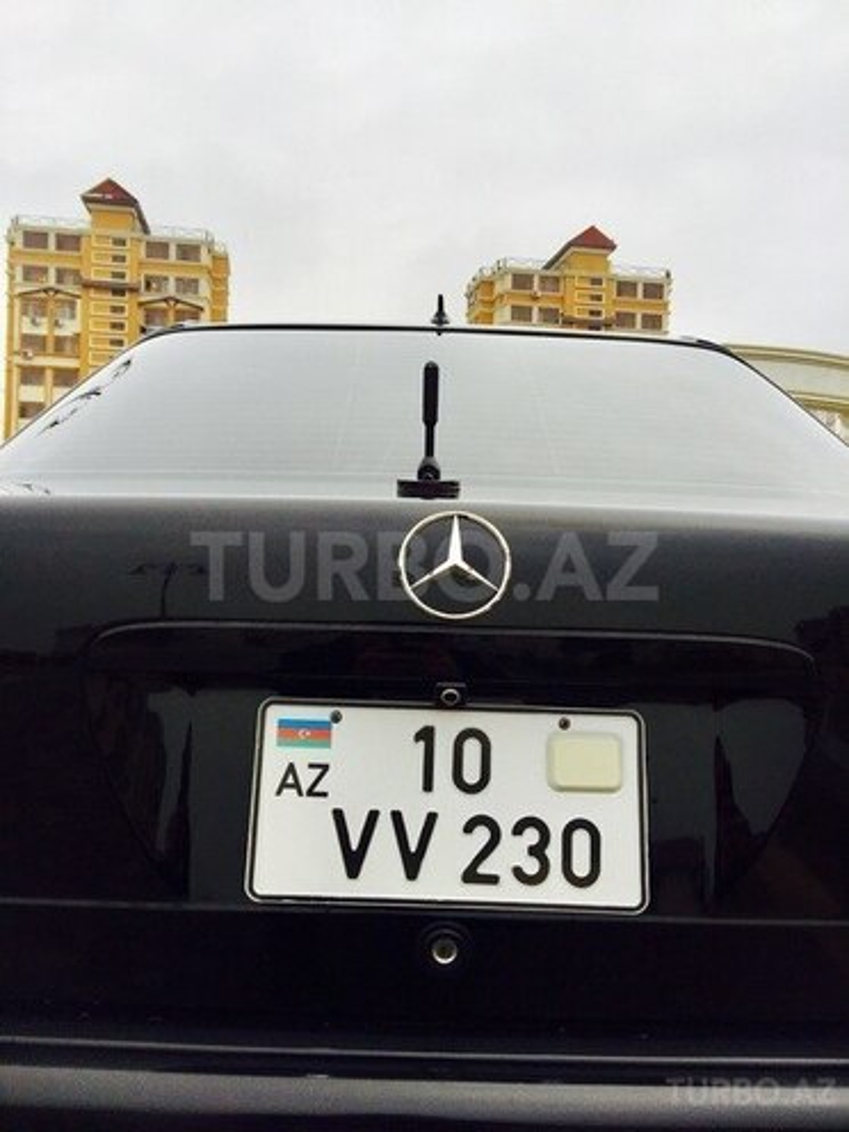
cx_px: 424
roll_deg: -1.9
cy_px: 566
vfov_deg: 61.7
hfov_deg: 48.2
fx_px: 948
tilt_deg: -0.9
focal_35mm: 29
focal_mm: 4.15
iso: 32
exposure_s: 1/316
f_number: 2.2
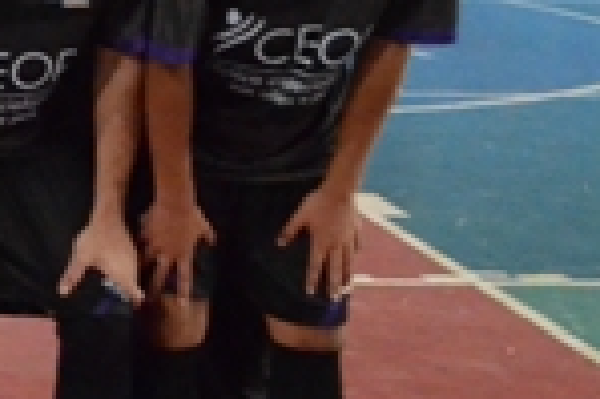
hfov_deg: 13.6
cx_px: -600
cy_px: -40
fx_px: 2148
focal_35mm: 129
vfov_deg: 10.5
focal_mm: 20
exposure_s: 1/100
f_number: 5
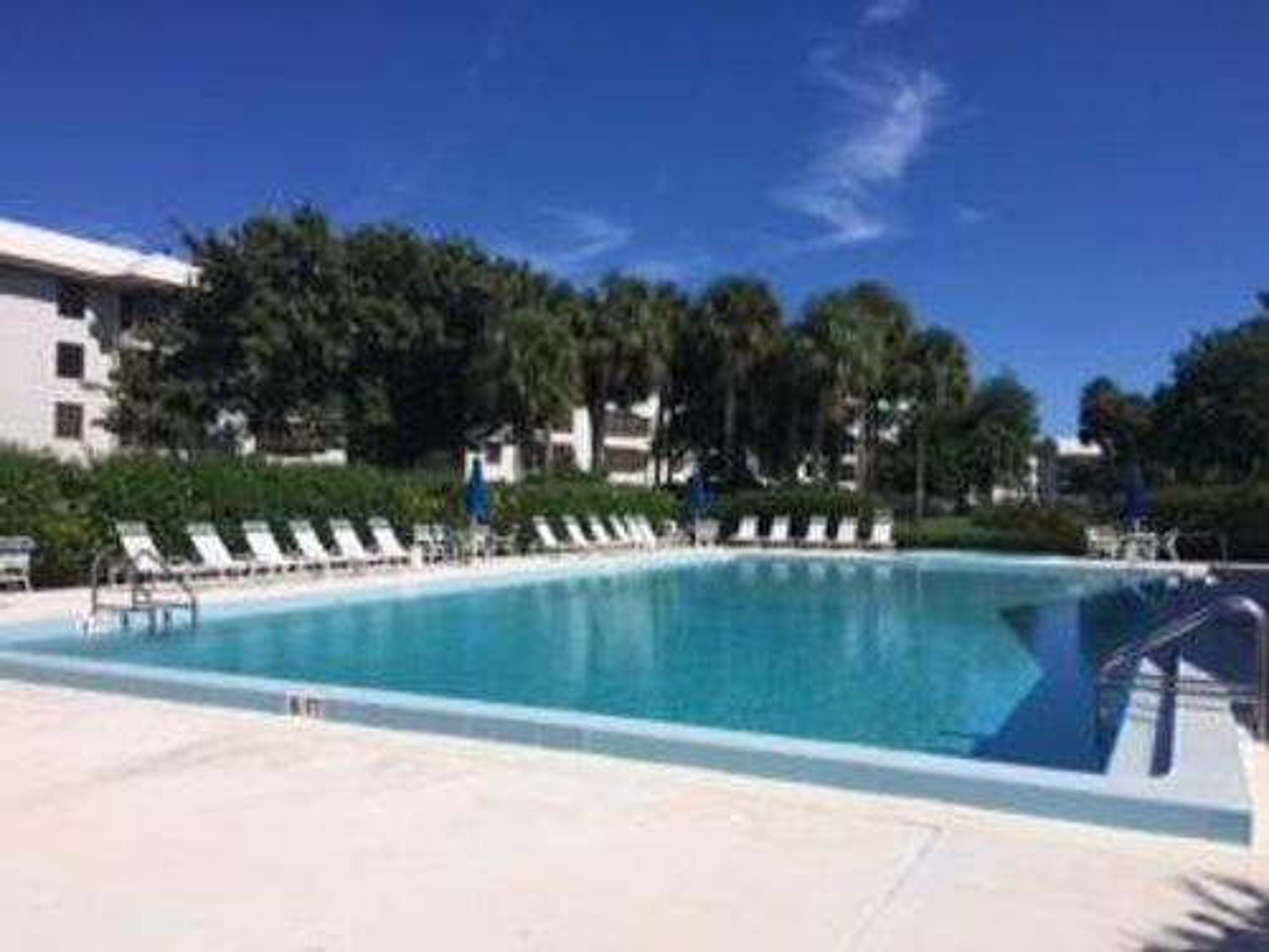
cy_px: 476
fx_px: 1063
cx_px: 634
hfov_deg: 61.7
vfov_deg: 48.2
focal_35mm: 29
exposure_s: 1/5128
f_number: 2.2
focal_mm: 4.15
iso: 32
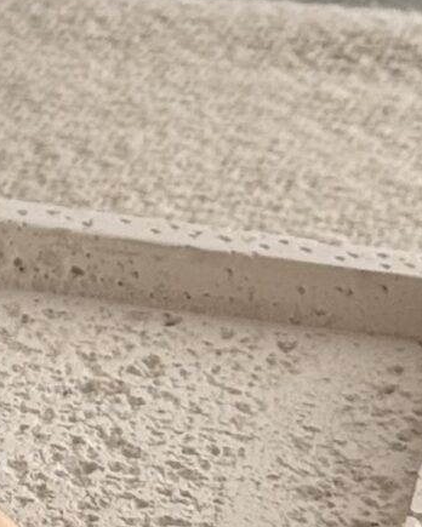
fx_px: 4309
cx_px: -595
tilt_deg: -16.3
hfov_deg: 5.4
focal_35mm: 276
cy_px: -286
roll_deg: +0.4
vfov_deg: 6.9
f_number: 1.78
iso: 80
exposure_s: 1/121
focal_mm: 6.76
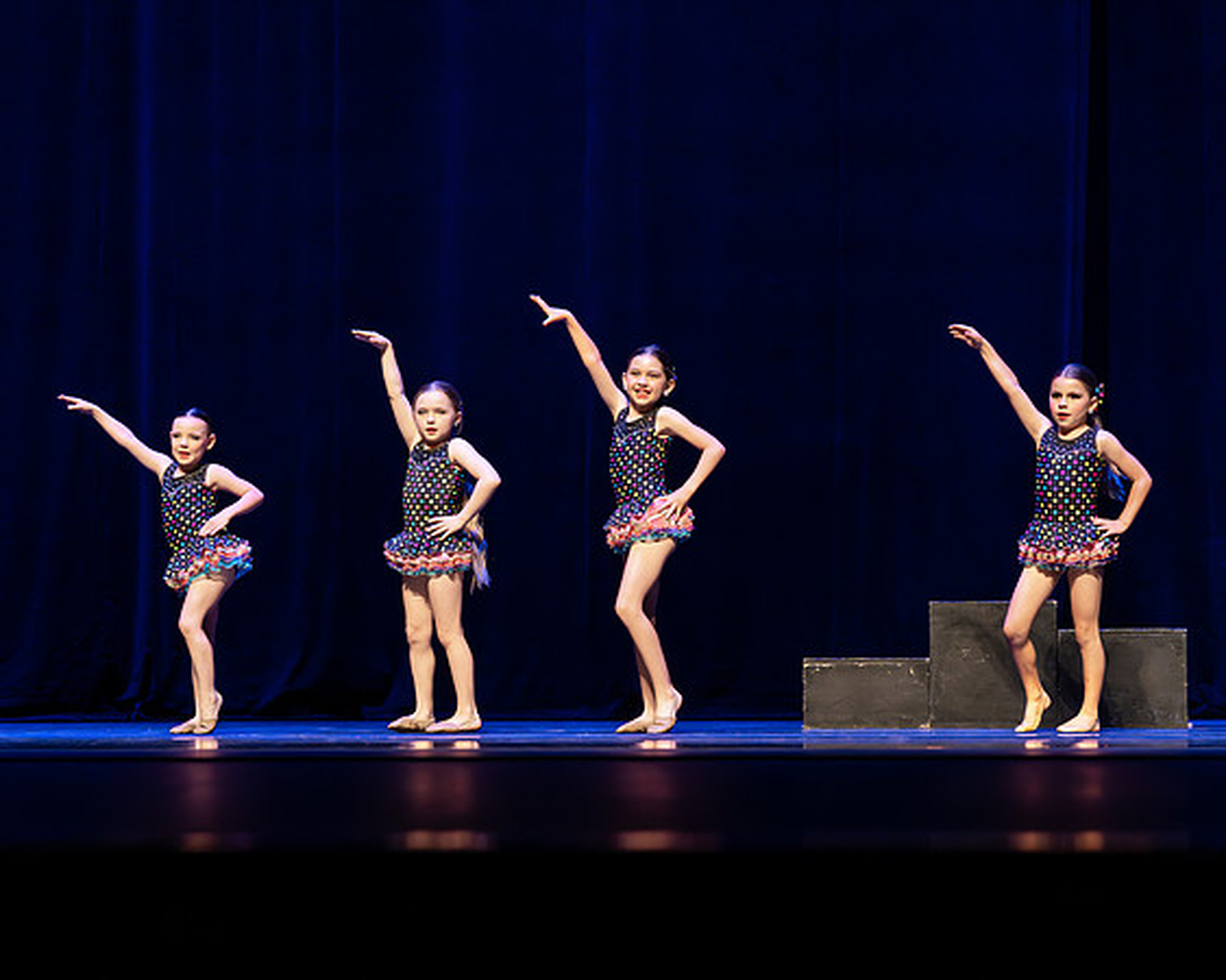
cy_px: 496
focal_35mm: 110
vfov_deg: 14.0
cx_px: 641
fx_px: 3981
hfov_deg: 17.5
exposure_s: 1/640
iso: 3200
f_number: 2.8
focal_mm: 92
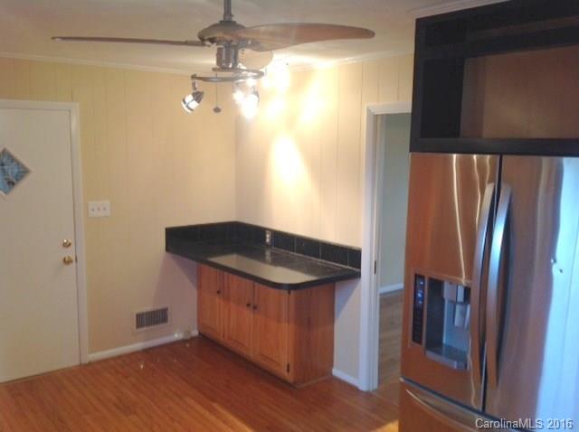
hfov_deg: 52.7
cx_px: 290
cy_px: 216
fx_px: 585
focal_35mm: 35
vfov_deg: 40.6
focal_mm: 4.28
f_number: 2.4
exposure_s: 1/15
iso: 80
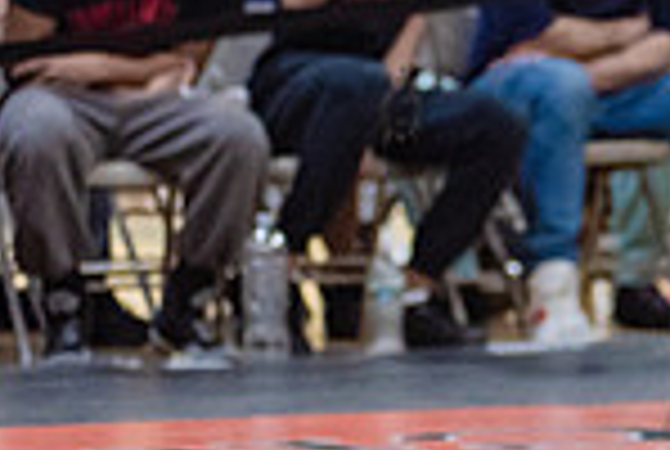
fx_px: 5800
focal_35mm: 311
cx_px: 1268
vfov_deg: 4.4
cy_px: 142
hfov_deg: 6.4
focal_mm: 80
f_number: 3.5
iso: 4000
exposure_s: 1/400
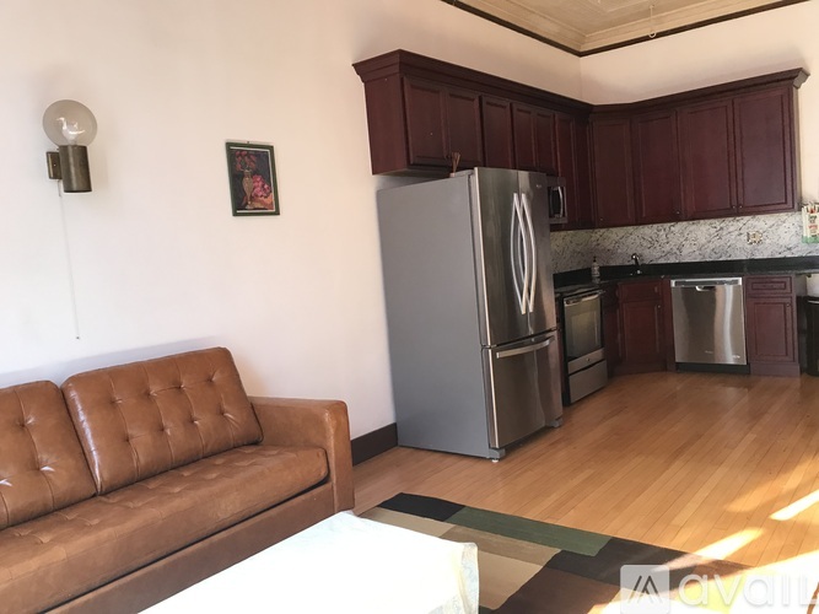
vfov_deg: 49.7
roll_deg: +5.1
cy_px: 307
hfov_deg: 63.5
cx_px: 410
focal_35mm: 28
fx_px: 662
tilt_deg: -5.6
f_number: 1.8
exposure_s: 1/30
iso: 32
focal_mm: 3.99
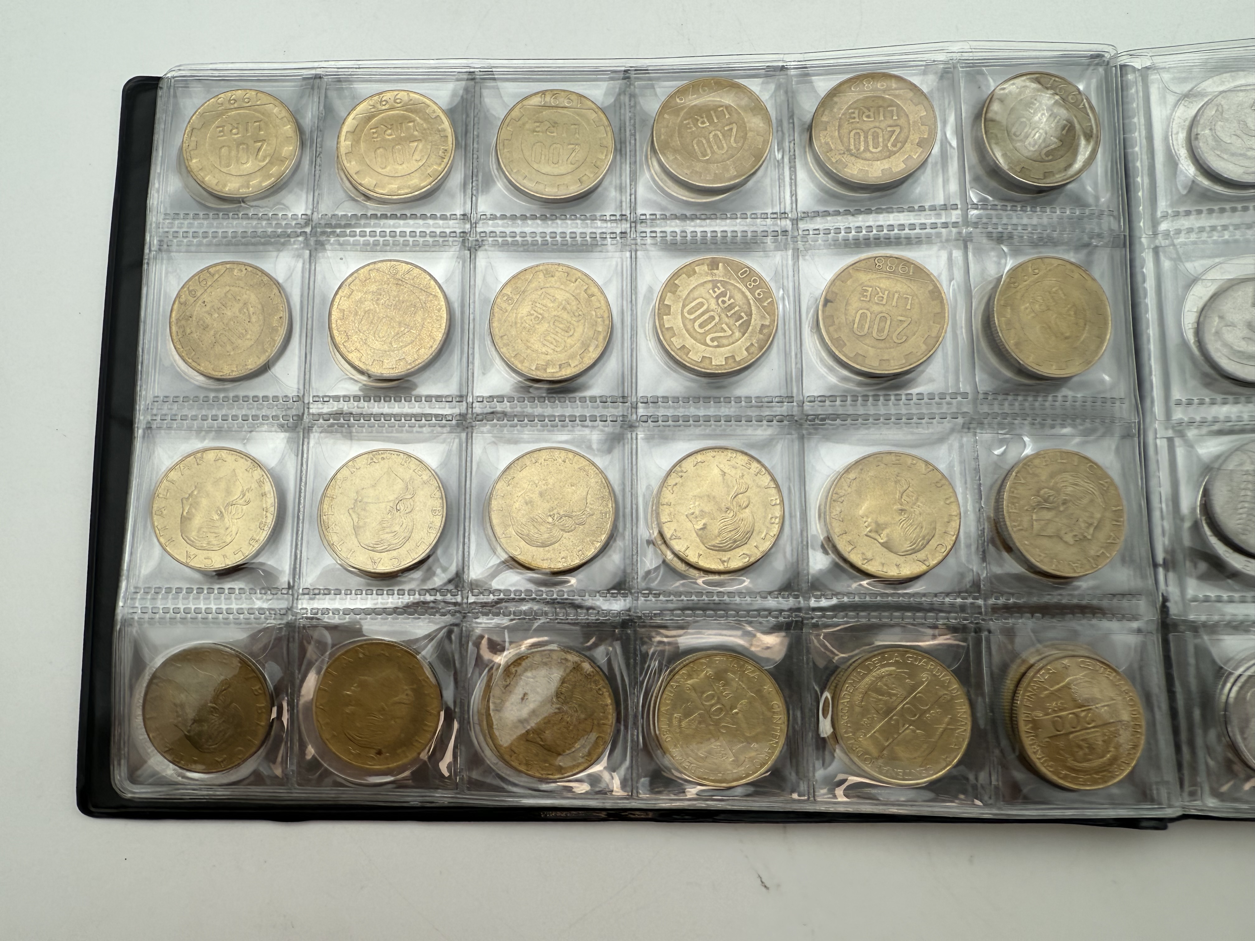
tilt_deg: -82.7
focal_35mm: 24
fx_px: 870
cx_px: 628
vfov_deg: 56.8
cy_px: 470
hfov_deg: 71.6
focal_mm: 2.22
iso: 40
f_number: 2.2
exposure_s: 1/283
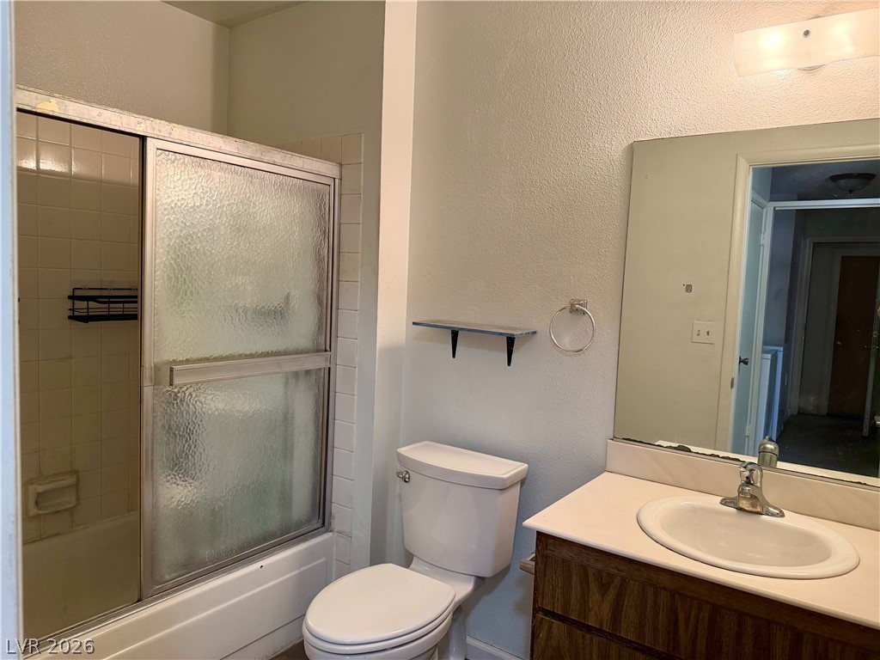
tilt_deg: -4.1
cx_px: 440
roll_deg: -2.4
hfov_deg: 71.6
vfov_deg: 56.8
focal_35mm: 24
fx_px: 610
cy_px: 330
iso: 250
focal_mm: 6.76
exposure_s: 1/120
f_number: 1.78
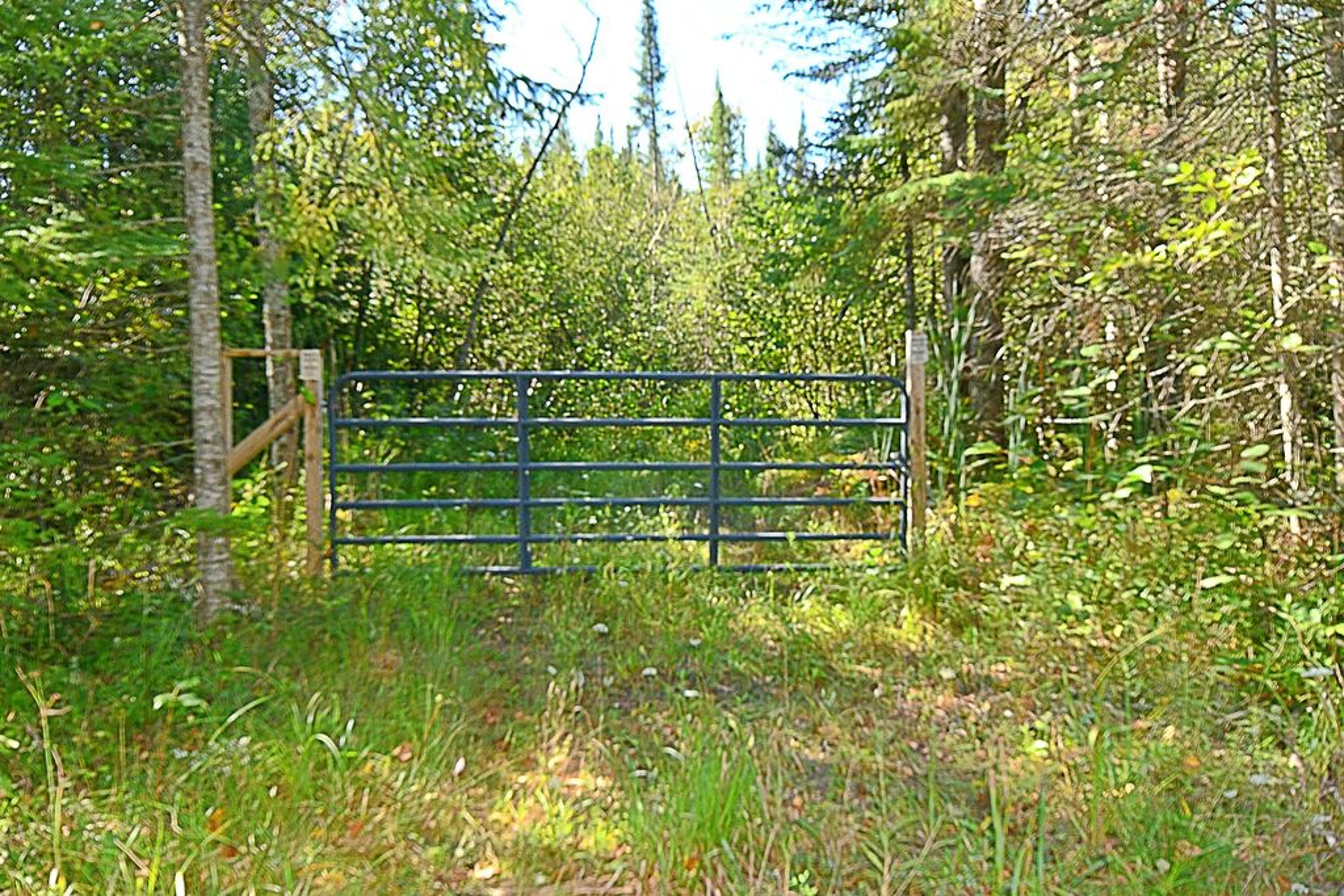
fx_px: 1120
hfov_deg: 61.9
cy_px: 448
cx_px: 672
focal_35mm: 30
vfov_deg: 43.6
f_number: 9
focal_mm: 20
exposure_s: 1/250
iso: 800
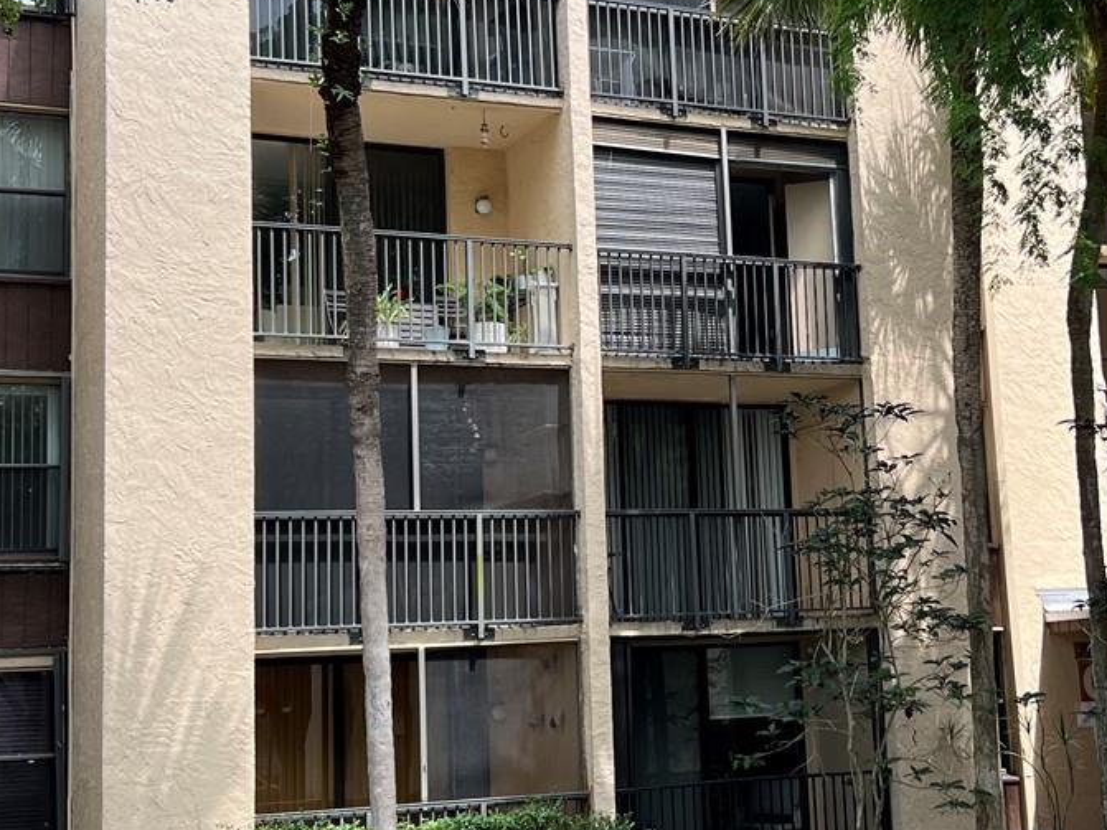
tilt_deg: +11.8
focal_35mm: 62
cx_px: 784
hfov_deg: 30.8
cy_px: 358
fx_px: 1982
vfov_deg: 23.6
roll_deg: +2.6
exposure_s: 1/1029
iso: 50
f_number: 1.5
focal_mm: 5.7
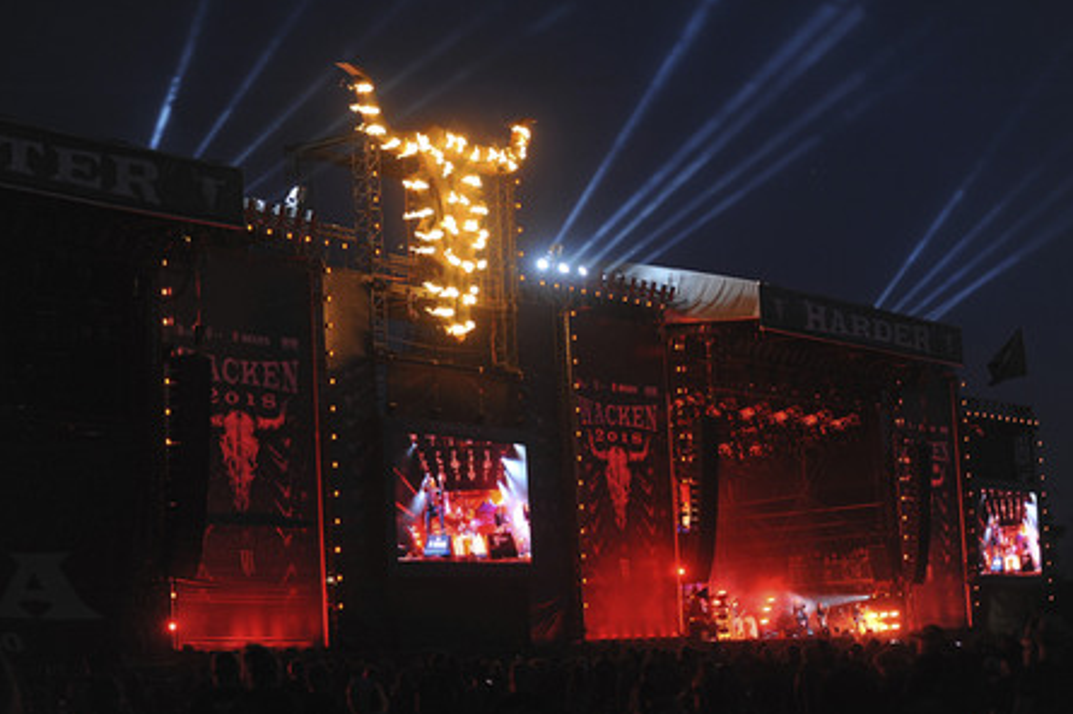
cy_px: 359
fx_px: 2115
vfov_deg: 19.2
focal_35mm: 71
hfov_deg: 28.5
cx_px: 541
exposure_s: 1/200
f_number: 2.8
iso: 1600
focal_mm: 70
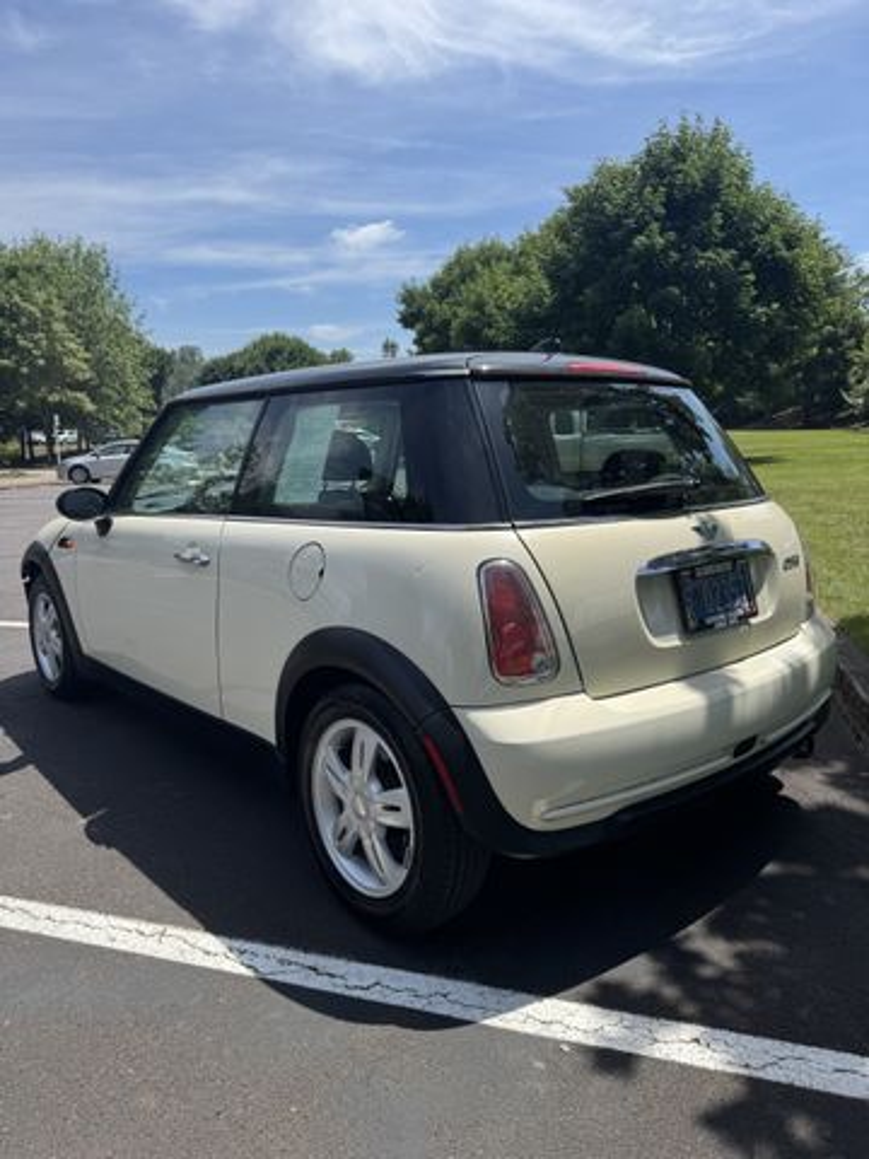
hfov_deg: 56.8
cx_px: 434
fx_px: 803
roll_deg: +1.4
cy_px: 580
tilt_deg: -10.0
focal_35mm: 24
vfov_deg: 71.6
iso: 80
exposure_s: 1/4608
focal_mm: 6.76
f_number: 1.78
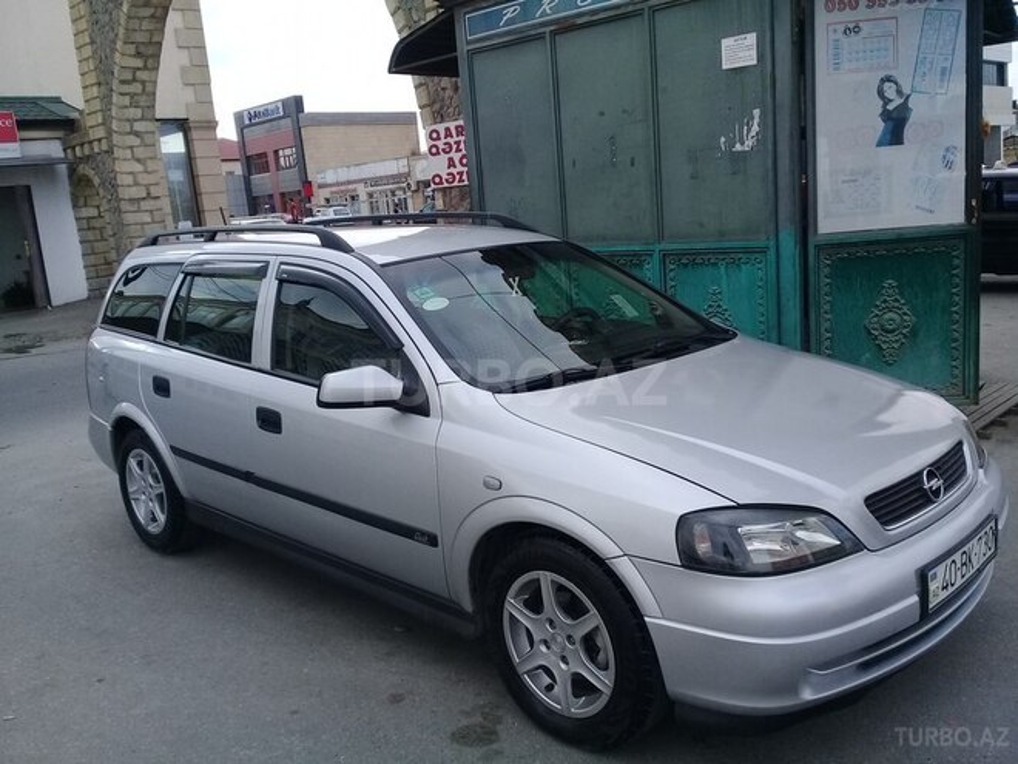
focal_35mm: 31
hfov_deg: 58.4
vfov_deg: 45.4
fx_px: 912
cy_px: 382
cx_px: 509
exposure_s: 1/441
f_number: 2.2
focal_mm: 3.3
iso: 50
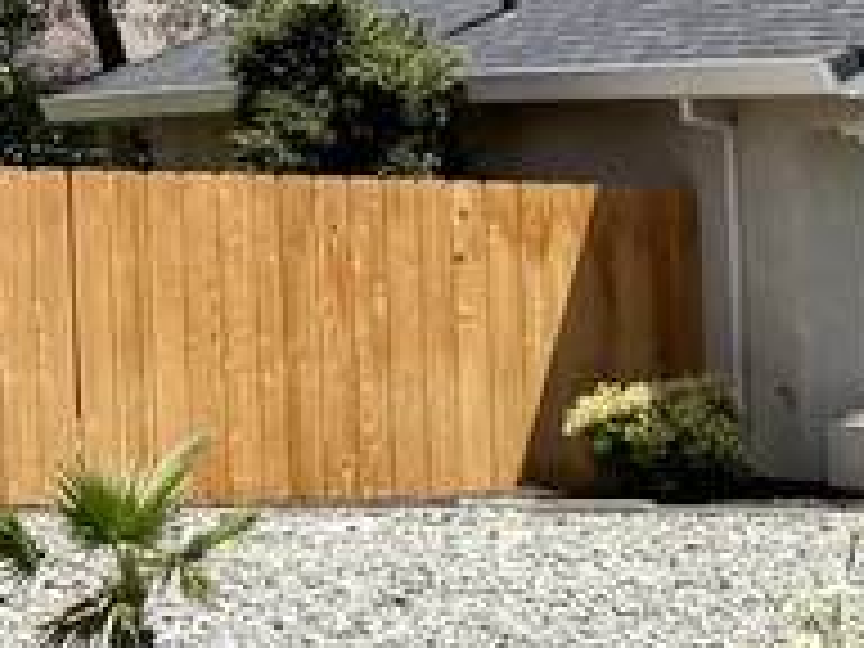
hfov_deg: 10.5
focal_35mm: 160
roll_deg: -0.7
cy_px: 693
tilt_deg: -6.6
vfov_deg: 9.2
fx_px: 3994
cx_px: 2106
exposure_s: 1/4405
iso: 80
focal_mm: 6.76
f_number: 1.78
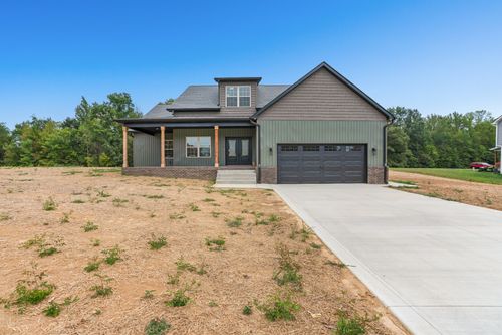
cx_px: 251
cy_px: 168
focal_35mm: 16
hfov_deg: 96.8
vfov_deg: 73.7
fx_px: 223
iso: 640
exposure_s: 1/2500
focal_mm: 16
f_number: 4
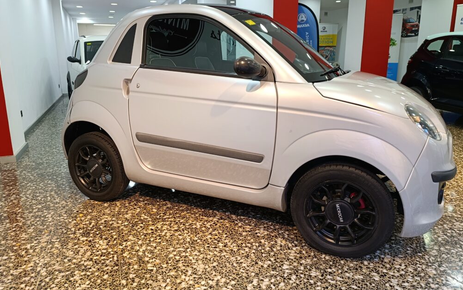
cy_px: 126
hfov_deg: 72.5
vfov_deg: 49.1
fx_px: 315
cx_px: 229
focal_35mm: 25
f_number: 1.65
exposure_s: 1/100
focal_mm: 6.11
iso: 343
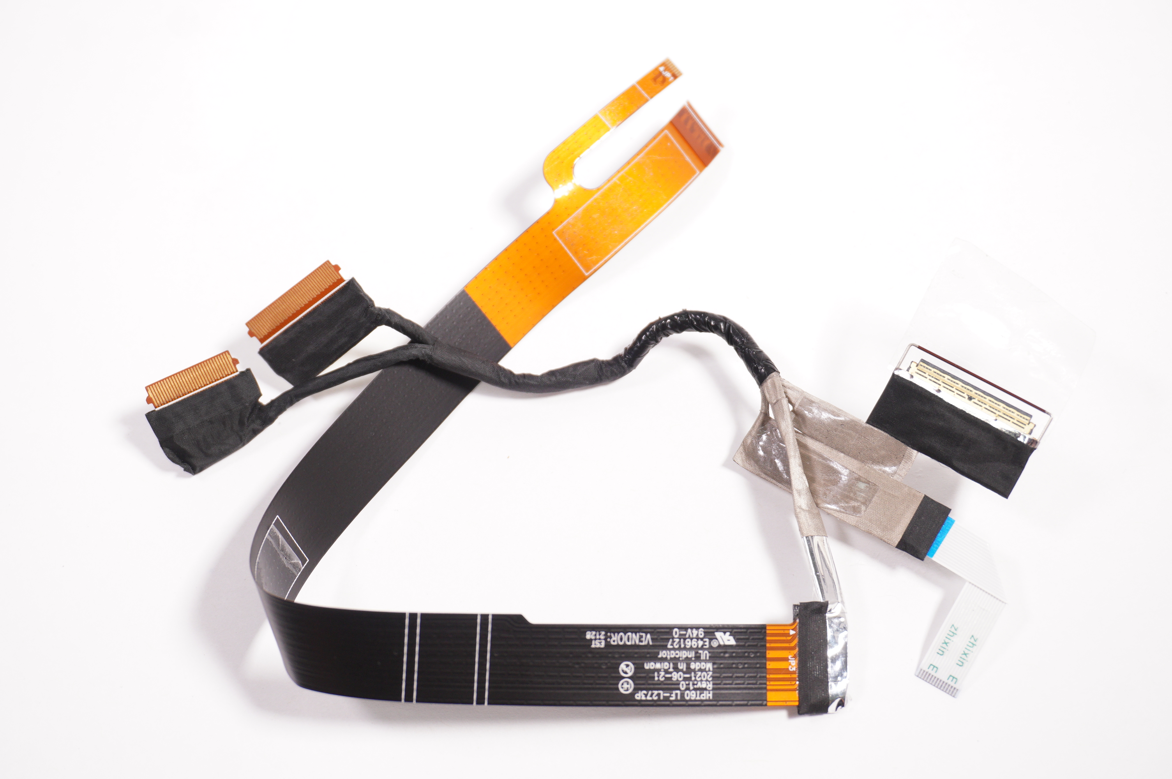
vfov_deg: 25.0
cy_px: 390
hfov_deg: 36.9
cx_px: 586
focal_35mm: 54
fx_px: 1756
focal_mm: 36
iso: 500
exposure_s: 1/80
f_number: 5.6
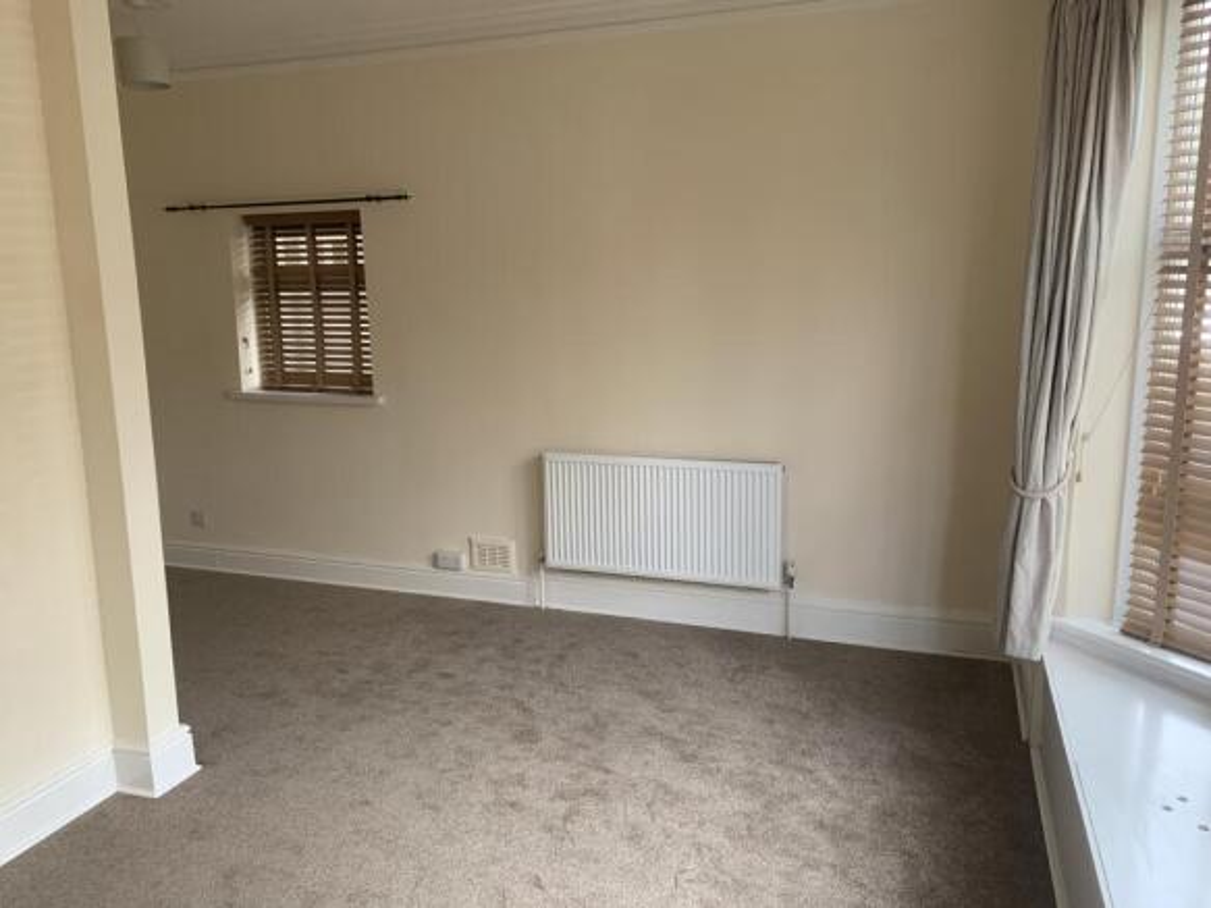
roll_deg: +1.6
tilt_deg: -11.1
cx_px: 606
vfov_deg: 53.0
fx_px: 909
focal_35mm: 26
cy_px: 454
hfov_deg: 67.3
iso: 50
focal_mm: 4.25
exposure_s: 1/121
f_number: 1.8
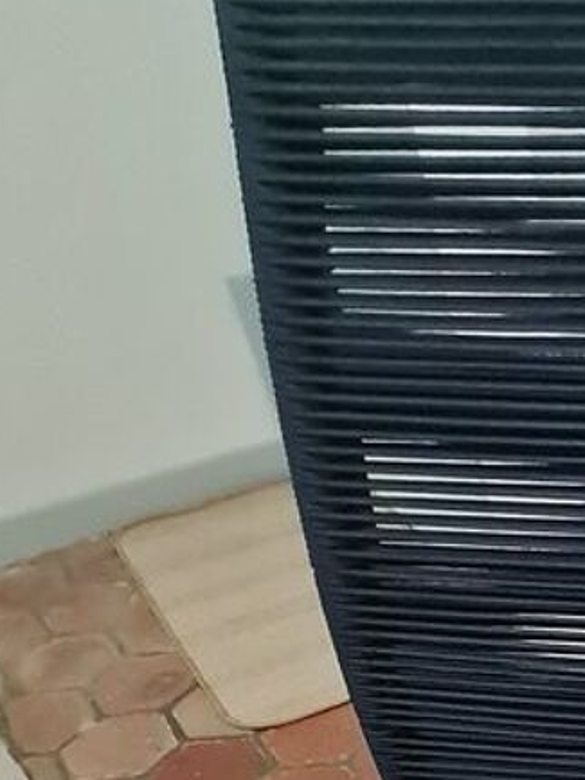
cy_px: 1067
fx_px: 901
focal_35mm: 40
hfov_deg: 29.2
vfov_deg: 32.1
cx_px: 758
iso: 400
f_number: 2.2
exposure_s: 1/50
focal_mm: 1.74
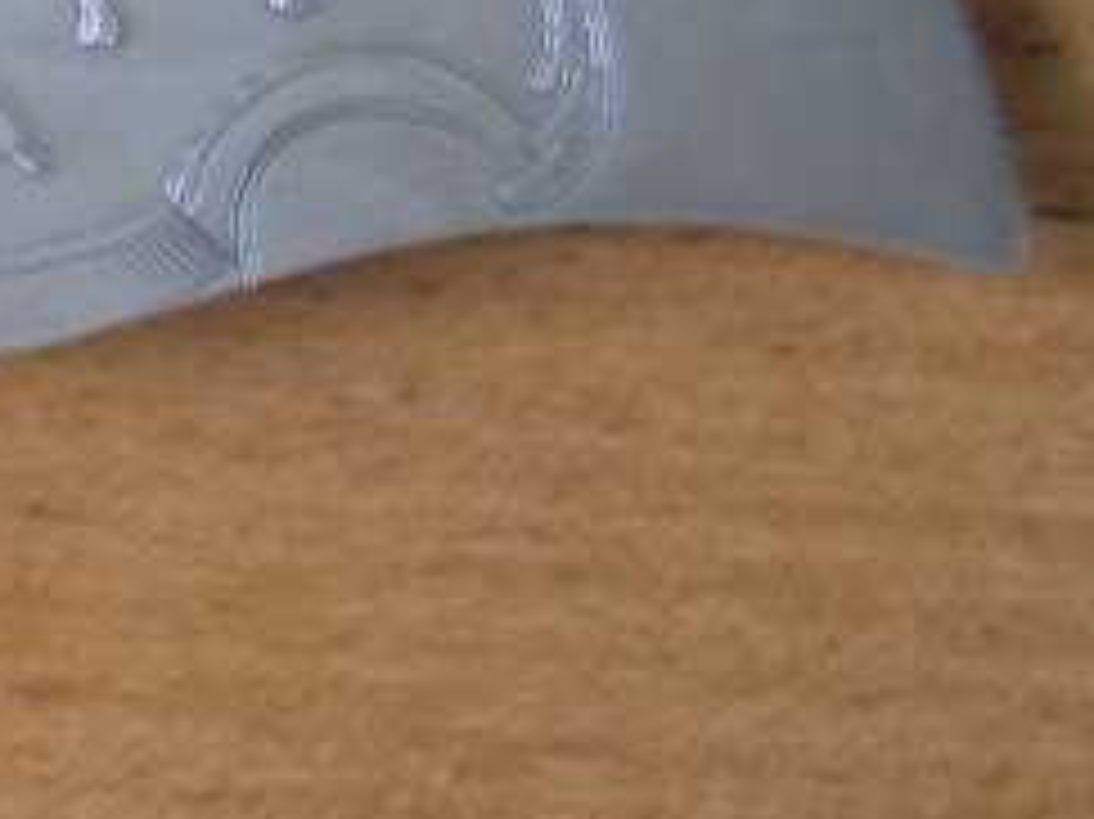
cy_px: 418
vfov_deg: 9.3
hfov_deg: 11.2
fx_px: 5054
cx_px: -1103
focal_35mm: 160
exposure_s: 1/4.1
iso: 50
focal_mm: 7.8
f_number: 2.8
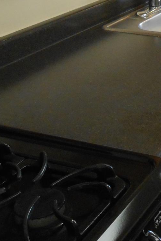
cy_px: -5
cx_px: 236
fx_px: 496
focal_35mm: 74
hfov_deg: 16.8
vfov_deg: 25.8
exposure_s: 1/30
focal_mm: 4.6
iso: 320
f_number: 3.5
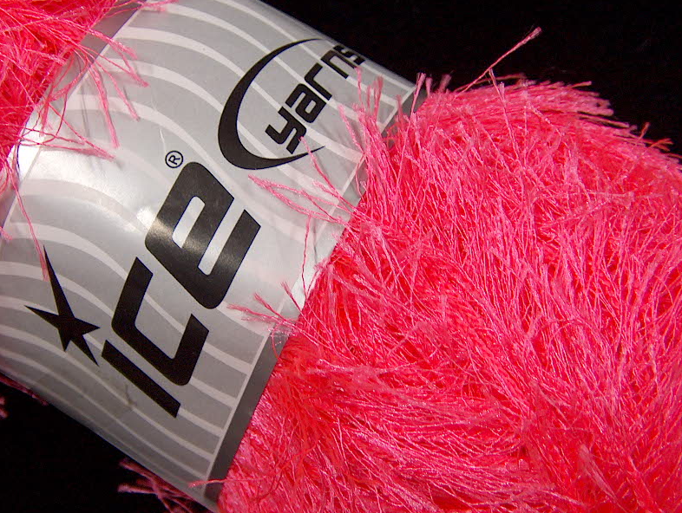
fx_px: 1204
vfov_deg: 24.1
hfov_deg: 31.4
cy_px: 247
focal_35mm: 61
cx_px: 227
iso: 100
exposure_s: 1/5.76
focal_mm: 7.6
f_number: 2.8
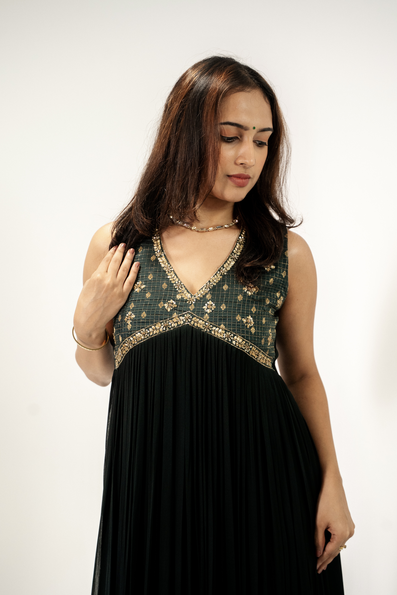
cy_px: 298
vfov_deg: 40.3
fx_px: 810
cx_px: 198
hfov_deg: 27.5
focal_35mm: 49
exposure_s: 1/160
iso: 1250
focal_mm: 49
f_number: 4
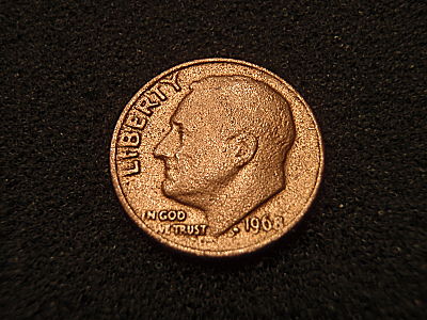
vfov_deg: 39.7
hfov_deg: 51.4
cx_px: 214
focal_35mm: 36
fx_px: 444
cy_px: 160
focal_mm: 6.53
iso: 64
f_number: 4.1
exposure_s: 1/5
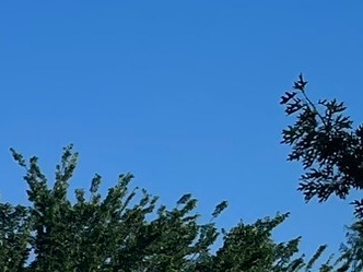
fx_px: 1615
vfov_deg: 9.1
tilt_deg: +1.6
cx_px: -740
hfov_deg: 9.7
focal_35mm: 154
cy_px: 521
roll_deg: -0.5
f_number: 1.6
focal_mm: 5.1
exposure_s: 1/5917
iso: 32
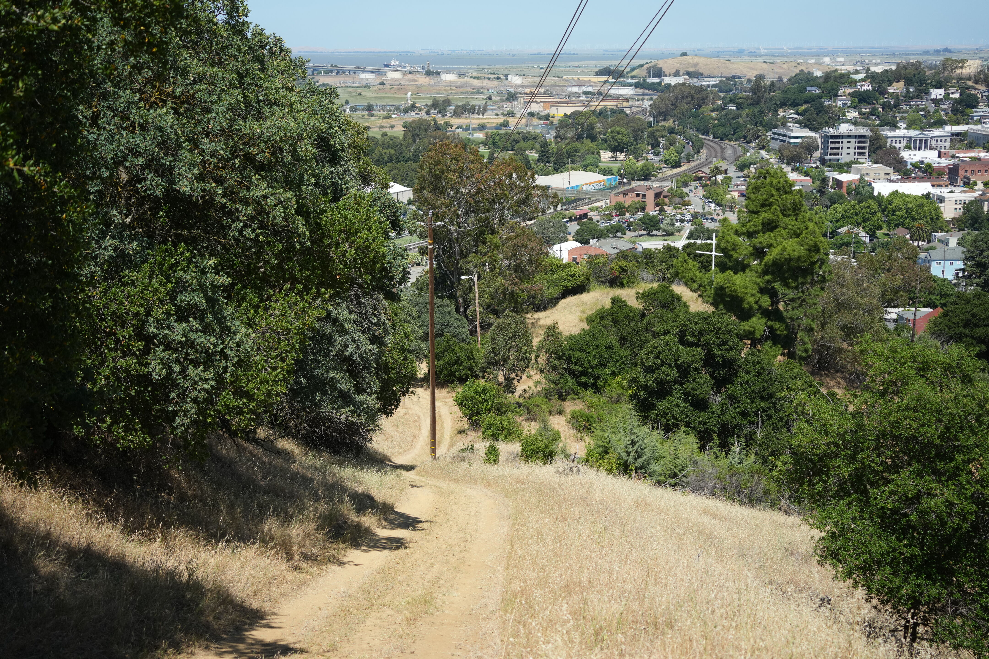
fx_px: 1374
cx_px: 494
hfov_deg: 39.6
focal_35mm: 50
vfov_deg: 27.0
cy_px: 330
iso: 640
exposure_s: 1/3200
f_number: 4.5
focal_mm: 50
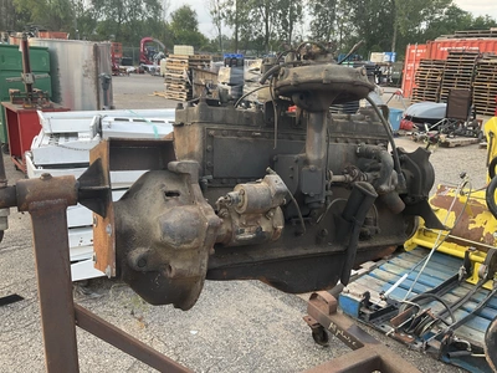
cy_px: 186
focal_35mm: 29
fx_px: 416
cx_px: 248
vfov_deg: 48.2
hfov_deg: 61.7
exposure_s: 1/122
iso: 20
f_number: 1.8
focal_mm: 3
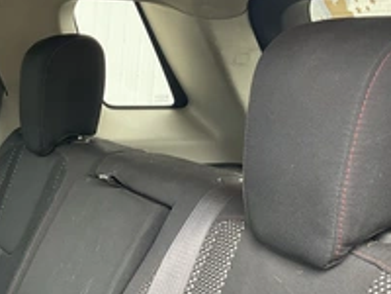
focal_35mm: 58
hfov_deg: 32.6
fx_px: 655
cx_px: 100
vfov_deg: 24.9
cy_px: 223
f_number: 1.8
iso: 64
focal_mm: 3
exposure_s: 1/79
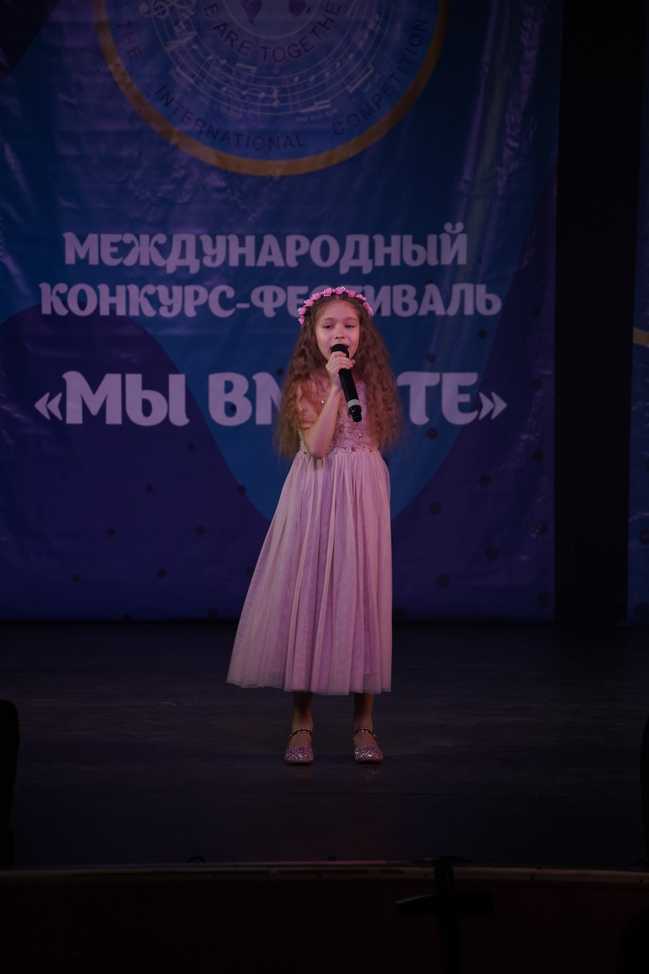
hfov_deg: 7.9
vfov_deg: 11.8
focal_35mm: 174
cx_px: 324
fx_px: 4705
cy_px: 487
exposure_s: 1/320
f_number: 5.6
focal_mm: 174
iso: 1600
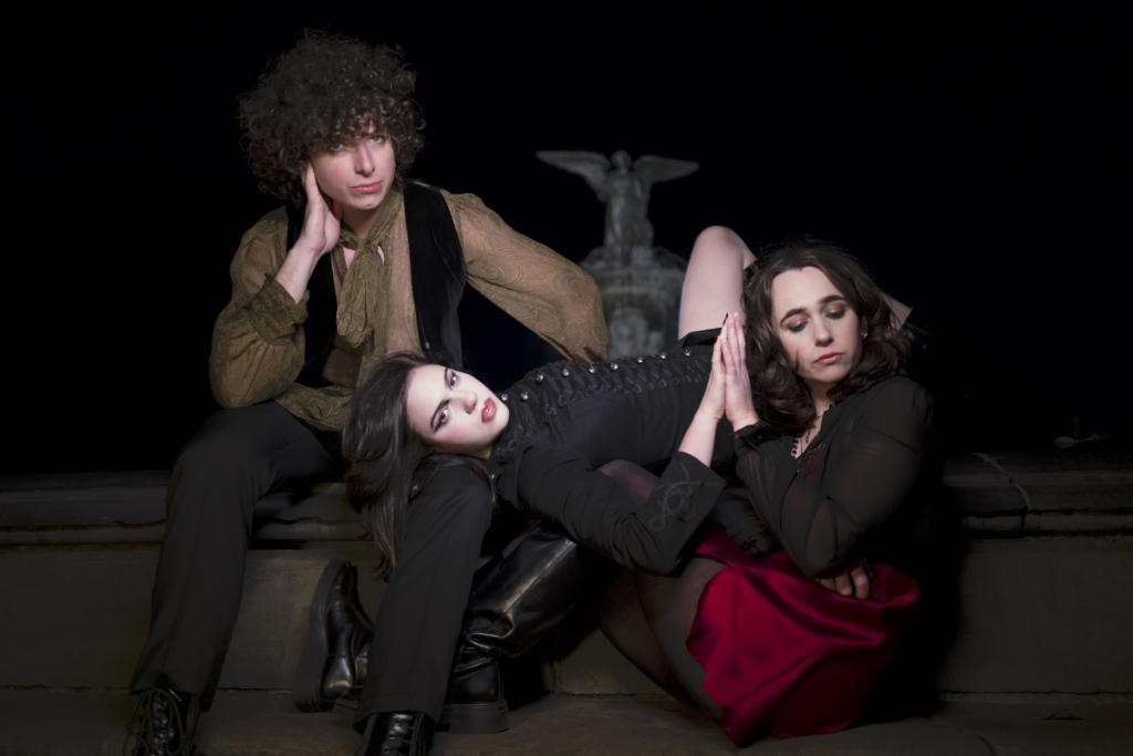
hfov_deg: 65.5
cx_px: 566
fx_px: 881
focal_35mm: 28
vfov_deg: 46.4
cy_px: 378
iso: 400
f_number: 1.7
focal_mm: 28
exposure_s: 1/30
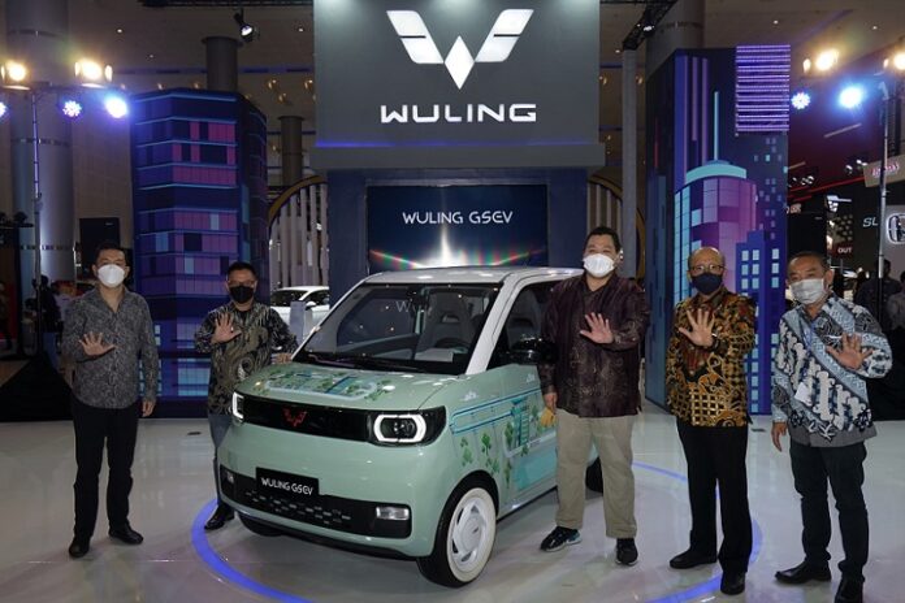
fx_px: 528
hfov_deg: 81.2
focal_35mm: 21
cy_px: 302
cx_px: 452
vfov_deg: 59.5
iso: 200
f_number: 4
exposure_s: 1/100
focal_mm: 21
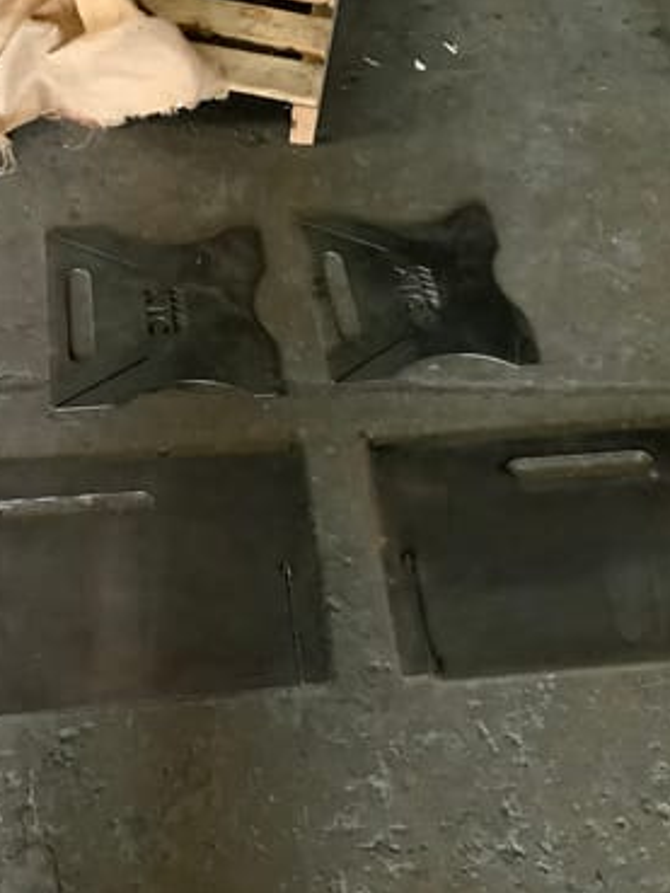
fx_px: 1083
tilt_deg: -56.9
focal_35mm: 42
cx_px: 317
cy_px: 446
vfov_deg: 44.8
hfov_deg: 34.4
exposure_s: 1/17
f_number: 2.4
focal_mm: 3.3
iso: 800
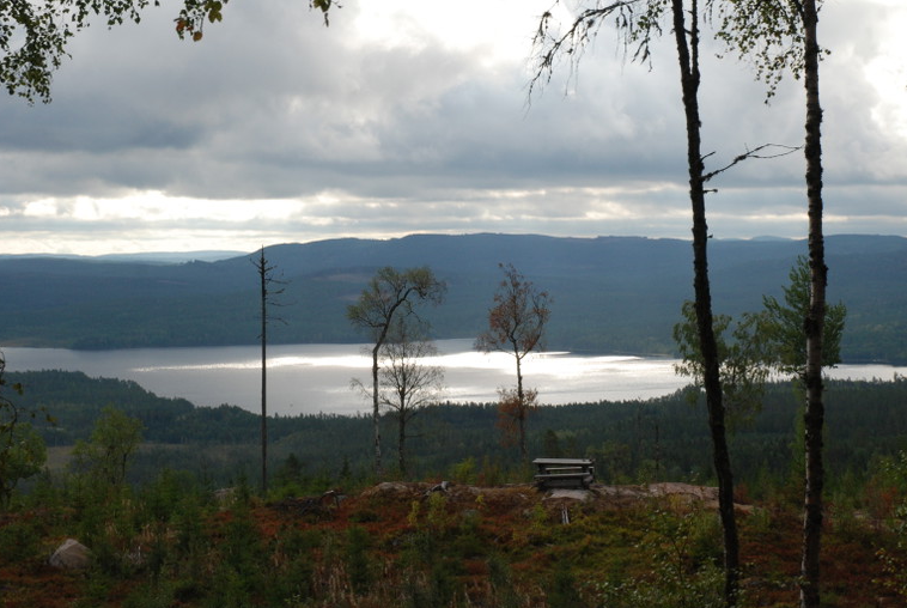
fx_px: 1918
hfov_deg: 26.6
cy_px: 250
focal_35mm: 76
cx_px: 532
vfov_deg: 18.0
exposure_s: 1/500
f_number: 11
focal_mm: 40
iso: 400
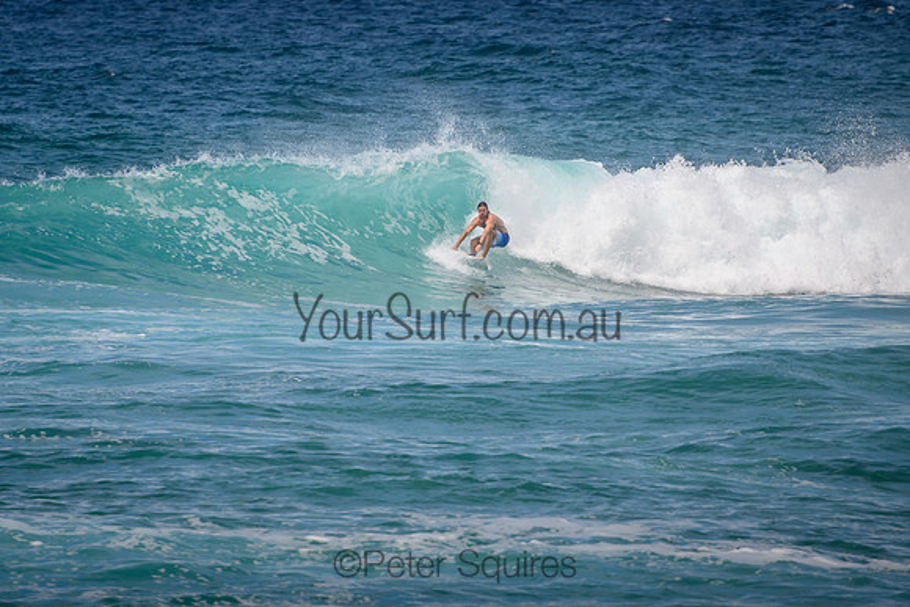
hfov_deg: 3.8
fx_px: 13889
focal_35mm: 549
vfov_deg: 2.5
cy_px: 239
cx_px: 434
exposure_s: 1/2000
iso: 250
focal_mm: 400
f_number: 5.6
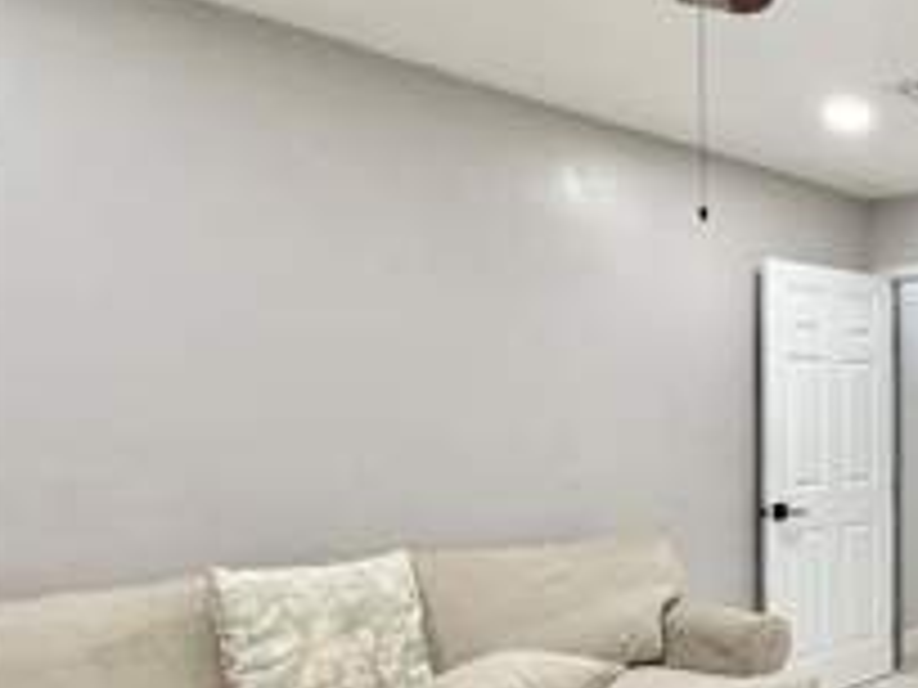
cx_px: 1048
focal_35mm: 33
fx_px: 875
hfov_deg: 41.7
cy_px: 436
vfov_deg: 42.6
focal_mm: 2.22
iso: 160
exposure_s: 1/60
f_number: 2.2
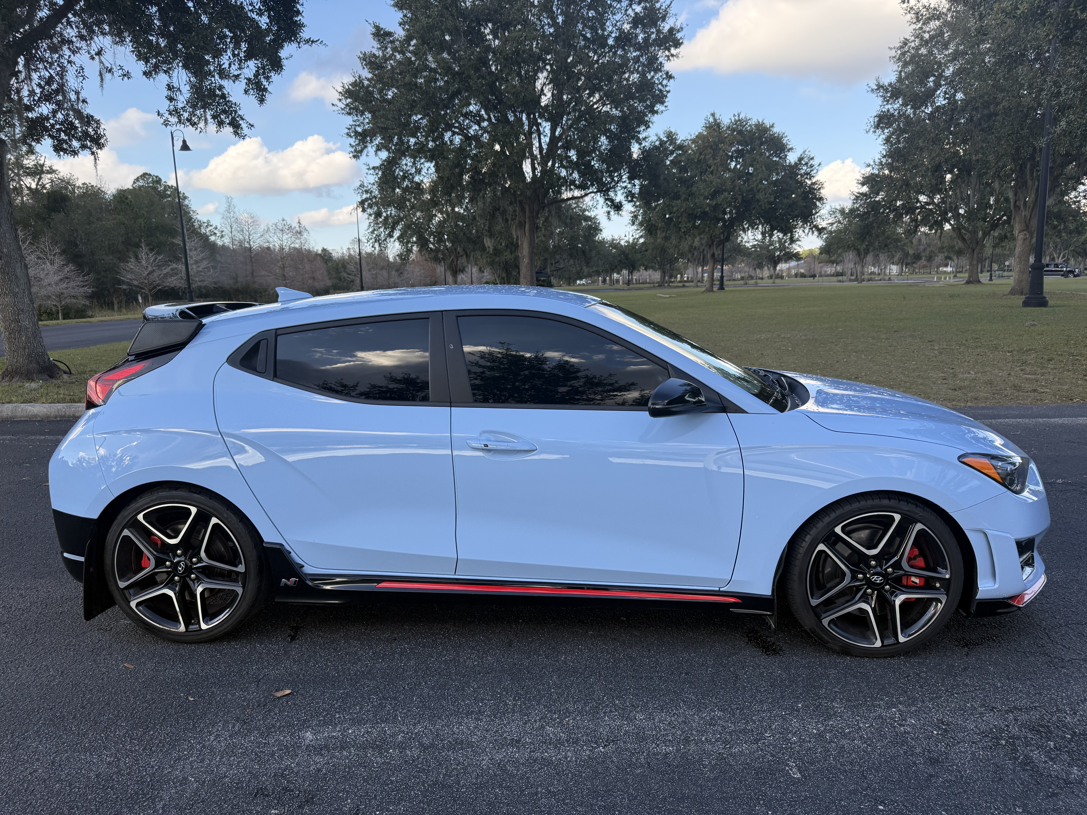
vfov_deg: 56.8
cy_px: 408
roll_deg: +1.2
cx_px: 544
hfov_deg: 71.6
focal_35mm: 24
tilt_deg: -9.7
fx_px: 754
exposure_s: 1/1075
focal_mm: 6.76
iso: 100
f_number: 1.78
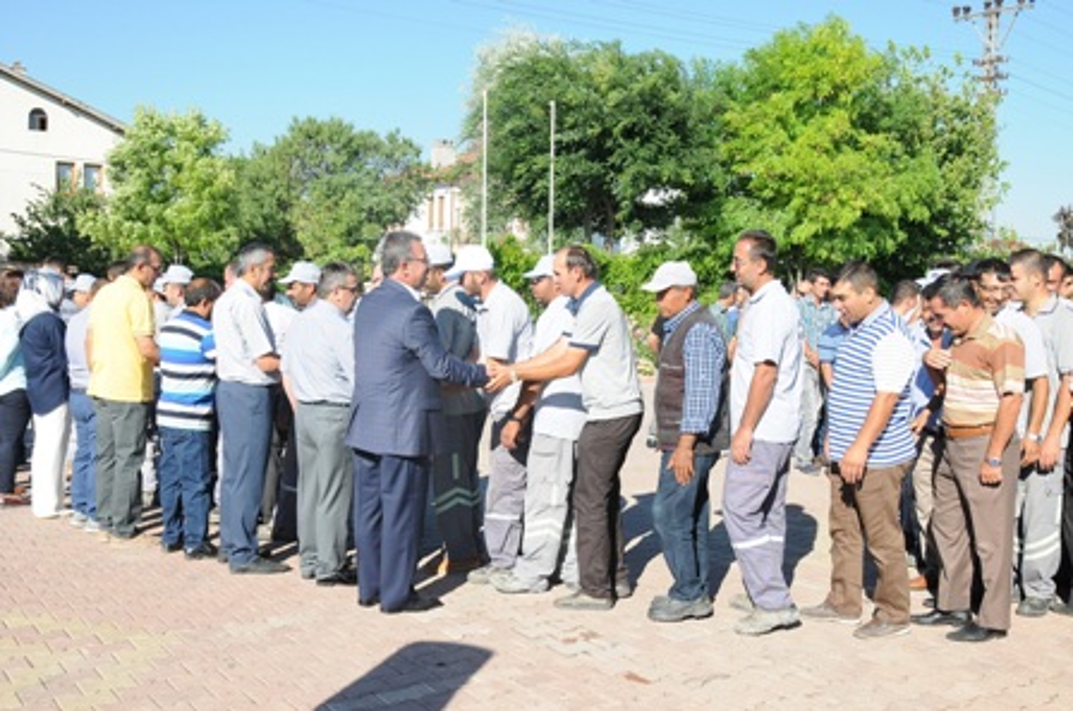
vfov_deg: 34.1
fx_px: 1160
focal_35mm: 39
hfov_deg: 49.6
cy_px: 356
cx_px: 536
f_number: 9
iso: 200
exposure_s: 1/200
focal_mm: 26
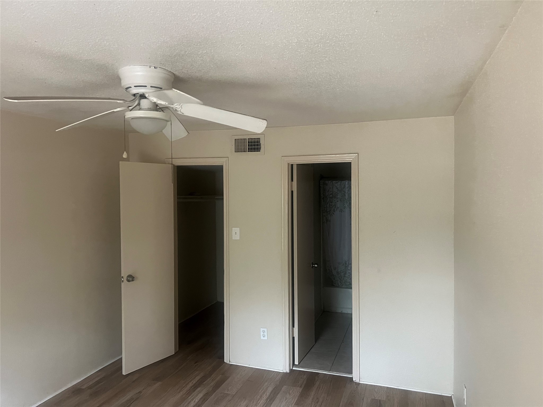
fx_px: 408
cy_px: 204
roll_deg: +0.4
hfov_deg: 67.3
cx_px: 272
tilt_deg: -0.8
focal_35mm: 26
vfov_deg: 53.1
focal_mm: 5.7
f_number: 1.5
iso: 500
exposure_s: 1/60
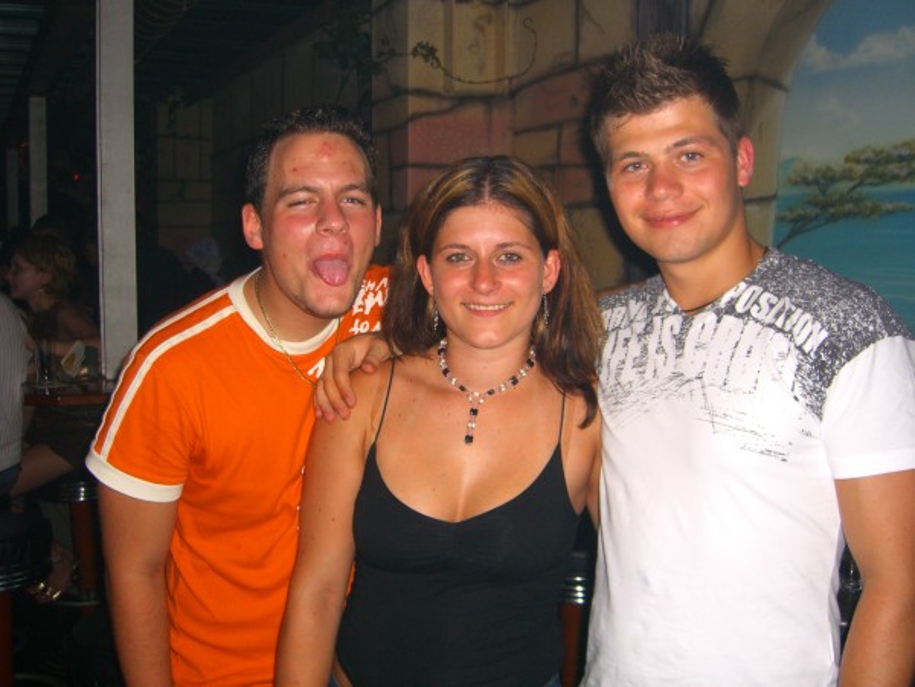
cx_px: 458
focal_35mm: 38
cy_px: 344
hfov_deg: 49.0
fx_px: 1004
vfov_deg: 37.7
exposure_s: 1/60
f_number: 2.8
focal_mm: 7.9
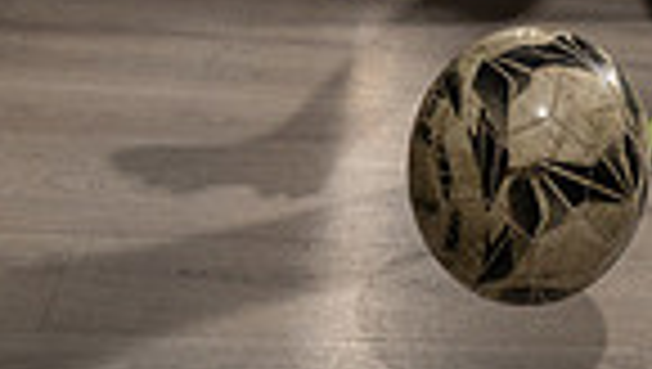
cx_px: 594
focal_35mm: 81
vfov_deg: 11.5
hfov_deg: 25.3
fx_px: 1402
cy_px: -598
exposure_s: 1/250
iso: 1000
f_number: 7.1
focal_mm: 25
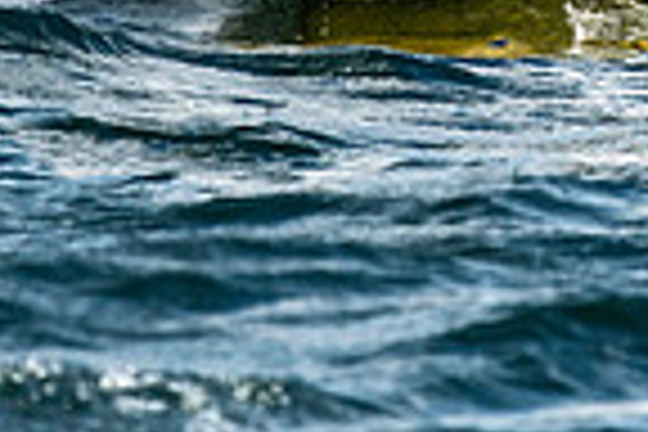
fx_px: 33621
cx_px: 927
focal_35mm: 1868
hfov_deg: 1.1
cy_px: -362
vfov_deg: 0.7
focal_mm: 300
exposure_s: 1/6400
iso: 500
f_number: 5
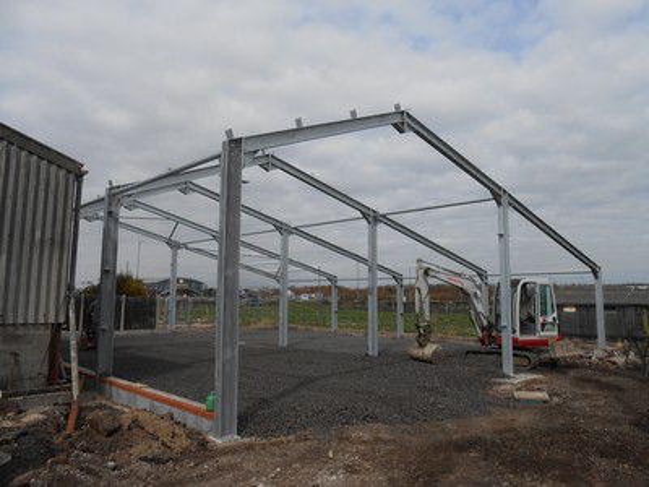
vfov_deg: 53.1
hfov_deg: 67.3
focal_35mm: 26
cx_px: 324
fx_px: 487
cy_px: 244
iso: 80
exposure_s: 1/1500
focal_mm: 4.6
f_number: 3.5
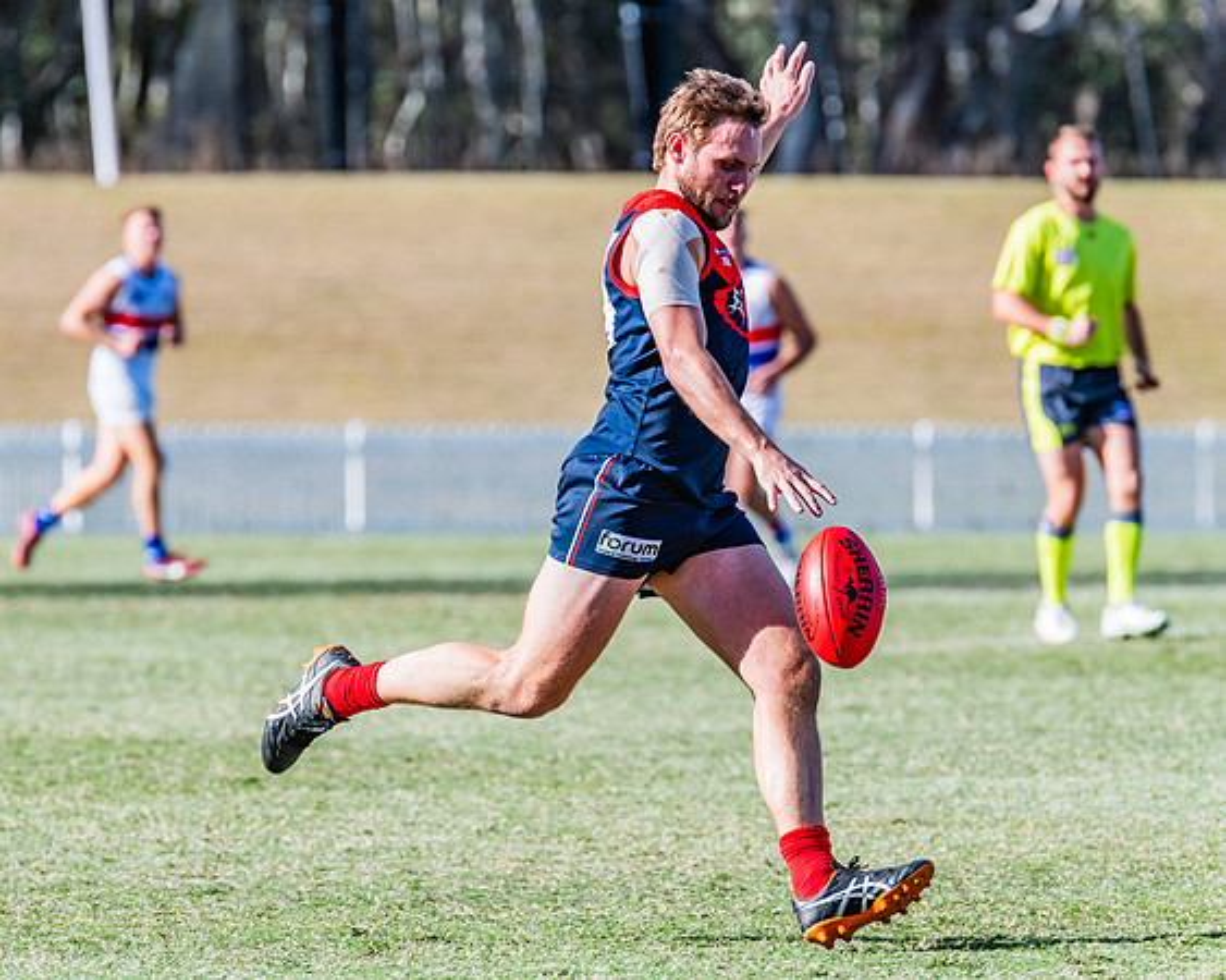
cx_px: 490
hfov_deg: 4.1
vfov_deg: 3.3
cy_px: 490
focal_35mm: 473
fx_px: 17157
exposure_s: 1/1600
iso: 800
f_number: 8
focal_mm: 420
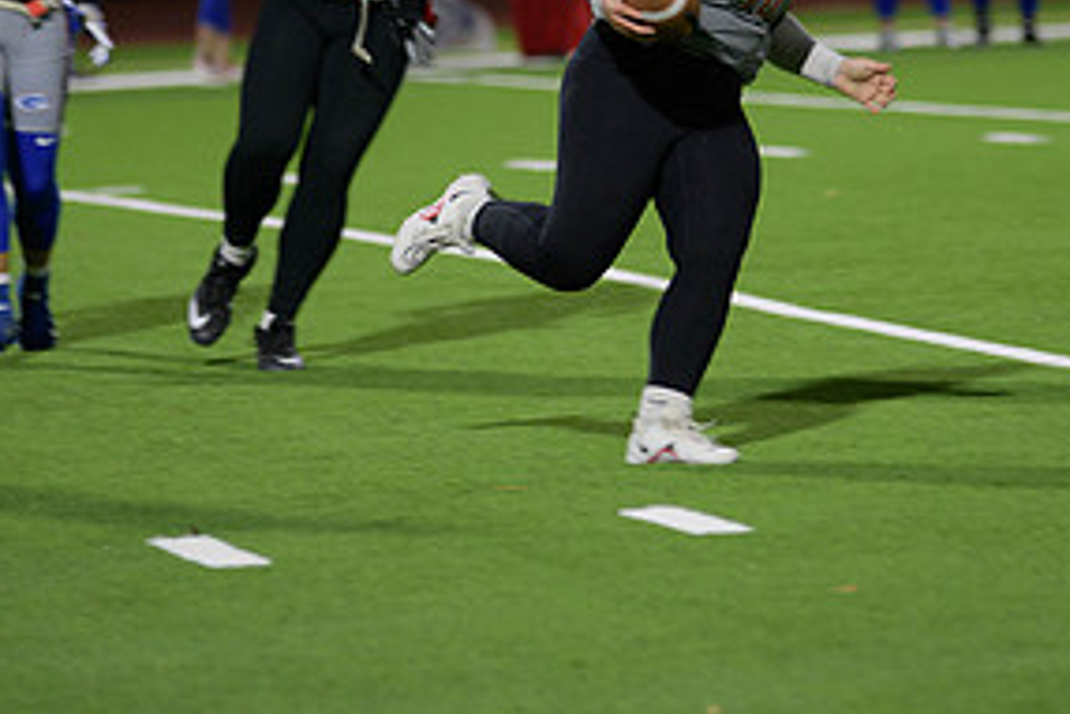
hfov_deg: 6.8
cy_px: 77
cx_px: 625
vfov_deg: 4.5
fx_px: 9040
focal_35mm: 304
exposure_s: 1/200
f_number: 2.8
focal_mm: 150
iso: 720
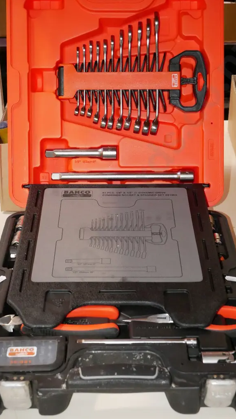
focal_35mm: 59
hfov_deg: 20.4
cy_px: 210
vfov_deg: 35.4
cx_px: 124
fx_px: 656
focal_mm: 27
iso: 3200
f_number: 5.6
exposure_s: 1/125
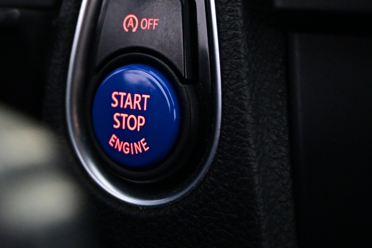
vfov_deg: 21.1
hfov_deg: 30.9
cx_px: 111
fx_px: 665
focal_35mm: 64
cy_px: 95
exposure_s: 1/40
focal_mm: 27.5
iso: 4500
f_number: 4.5
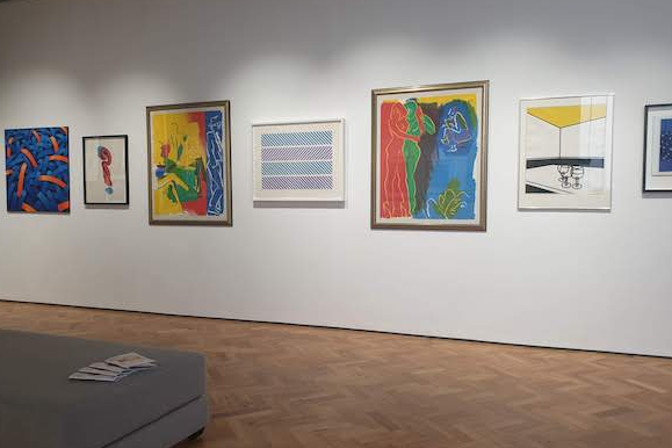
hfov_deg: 65.5
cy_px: 229
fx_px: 523
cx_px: 341
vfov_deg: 46.4
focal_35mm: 28
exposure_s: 1/50
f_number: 2.4
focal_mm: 4.3
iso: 64
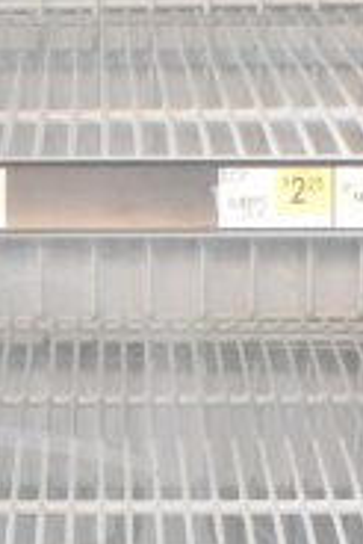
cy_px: 486
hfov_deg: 10.1
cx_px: -50
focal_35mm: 134
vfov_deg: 15.1
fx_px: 2023
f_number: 5.6
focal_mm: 18
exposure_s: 1/125
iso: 6400
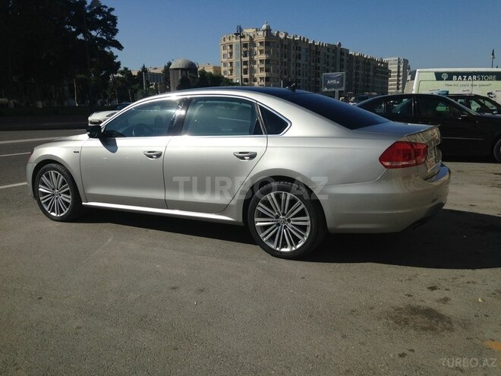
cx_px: 250
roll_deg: -0.8
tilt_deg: -8.0
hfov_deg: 55.4
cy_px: 188
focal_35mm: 33
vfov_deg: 42.9
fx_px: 478
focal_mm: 4.12
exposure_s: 1/2857
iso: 50
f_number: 2.4
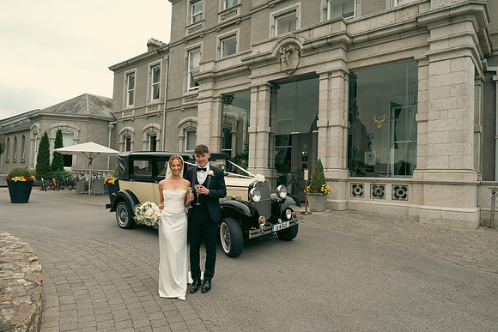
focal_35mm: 24
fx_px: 332
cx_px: 249
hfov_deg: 73.7
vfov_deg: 53.2
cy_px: 166
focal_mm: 24
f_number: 3.5
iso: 125
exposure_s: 1/500
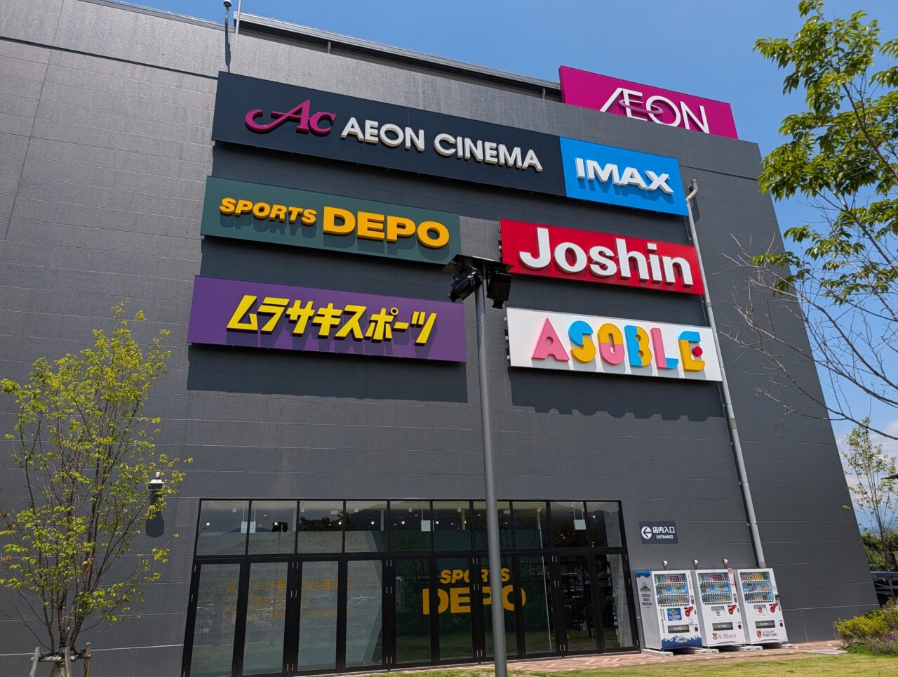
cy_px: 338
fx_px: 624
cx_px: 449
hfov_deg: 71.5
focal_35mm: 24
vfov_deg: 56.9
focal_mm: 6.9
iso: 18
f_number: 1.68
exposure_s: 1/1715
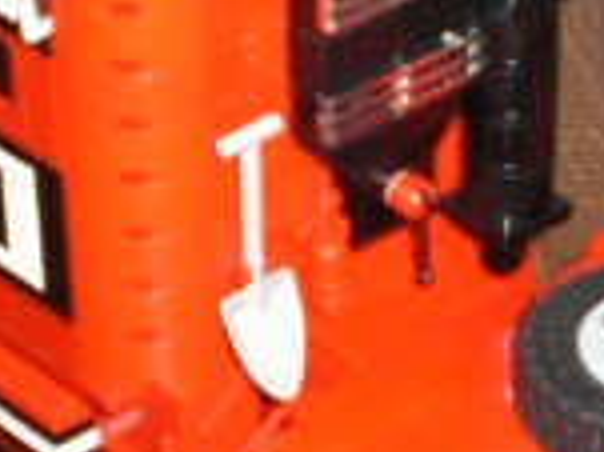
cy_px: 348
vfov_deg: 9.2
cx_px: 376
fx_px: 2807
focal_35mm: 161
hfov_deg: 12.3
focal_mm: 6.3
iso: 200
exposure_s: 1/60
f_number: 3.1
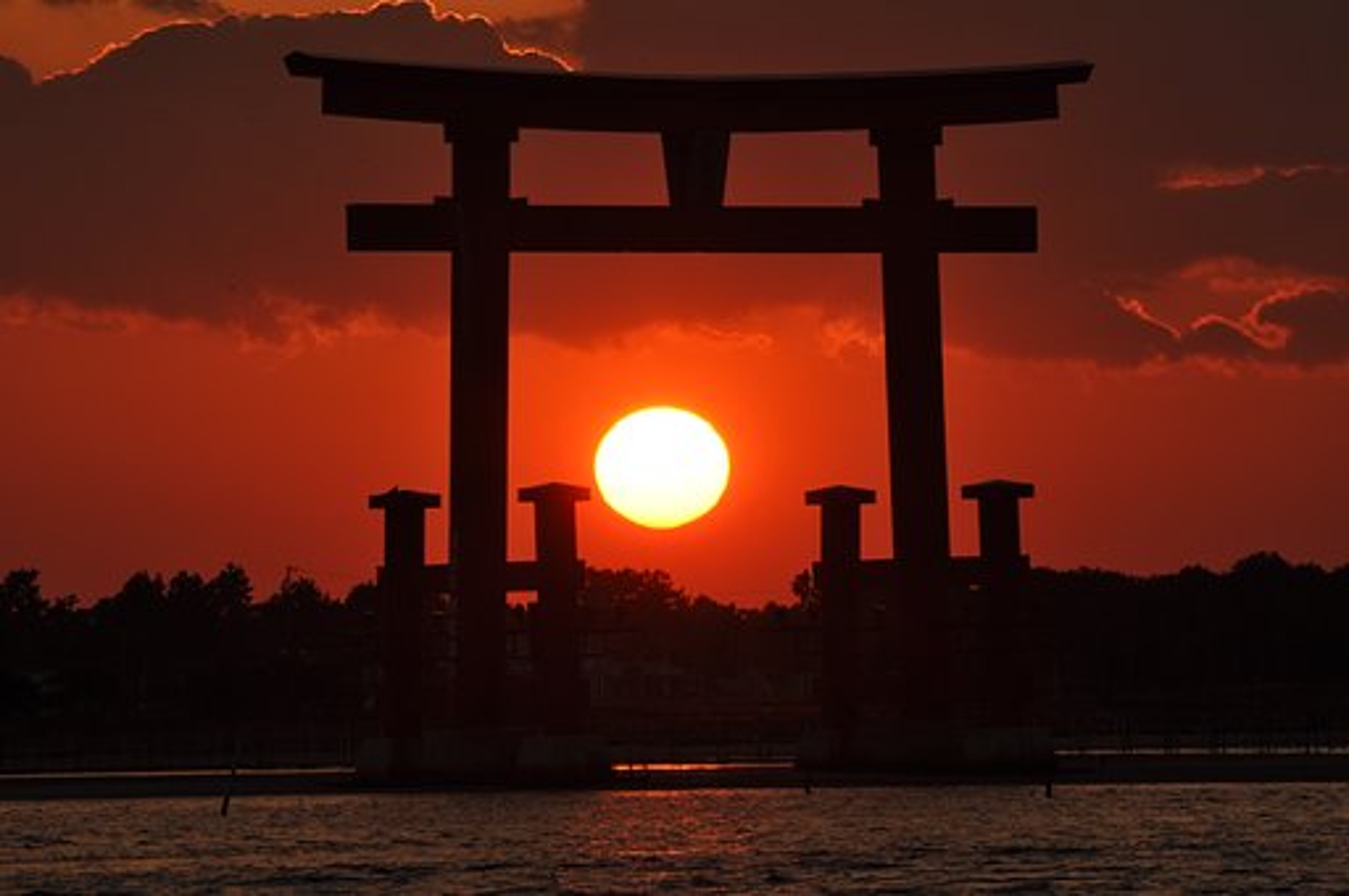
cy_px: 448
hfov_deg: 5.5
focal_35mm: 375
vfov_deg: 3.7
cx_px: 674
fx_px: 14034
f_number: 27
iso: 200
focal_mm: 250
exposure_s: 1/90
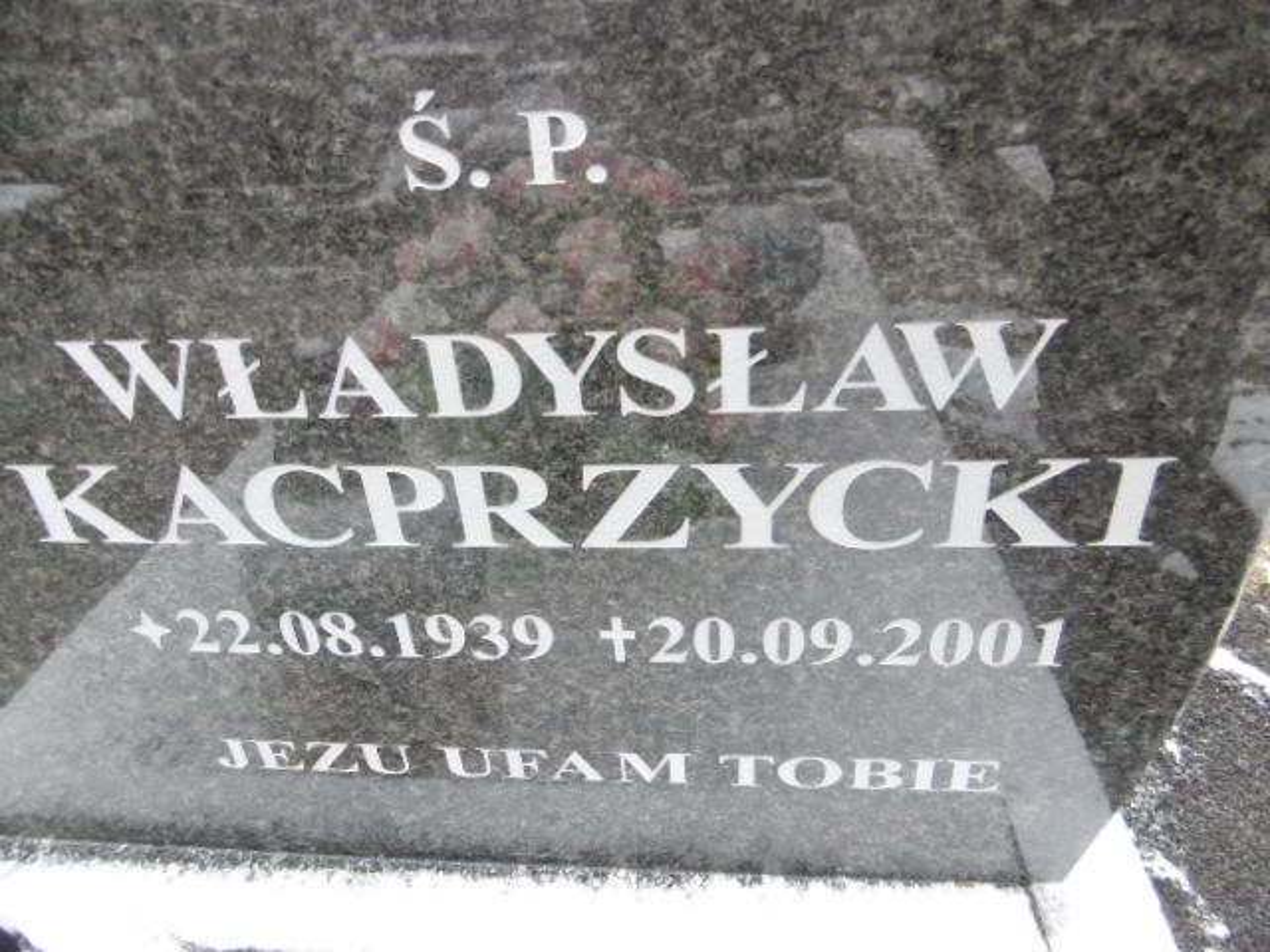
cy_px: 476
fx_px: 881
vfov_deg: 56.8
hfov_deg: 71.6
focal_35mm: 24
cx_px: 635
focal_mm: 4.3
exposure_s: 1/60
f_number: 3.1
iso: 160
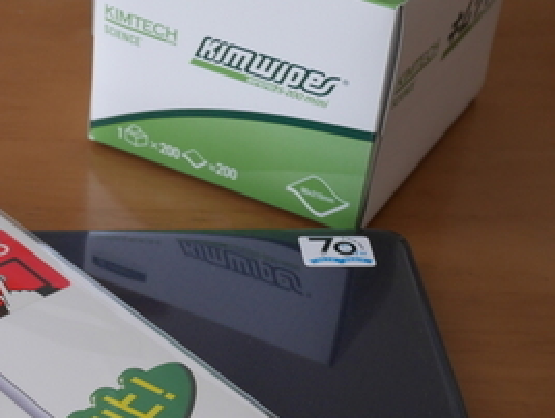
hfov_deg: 20.3
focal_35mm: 94
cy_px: 452
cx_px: 37
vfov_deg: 15.4
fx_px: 1510
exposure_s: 1/20
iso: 800
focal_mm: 21
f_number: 4.7
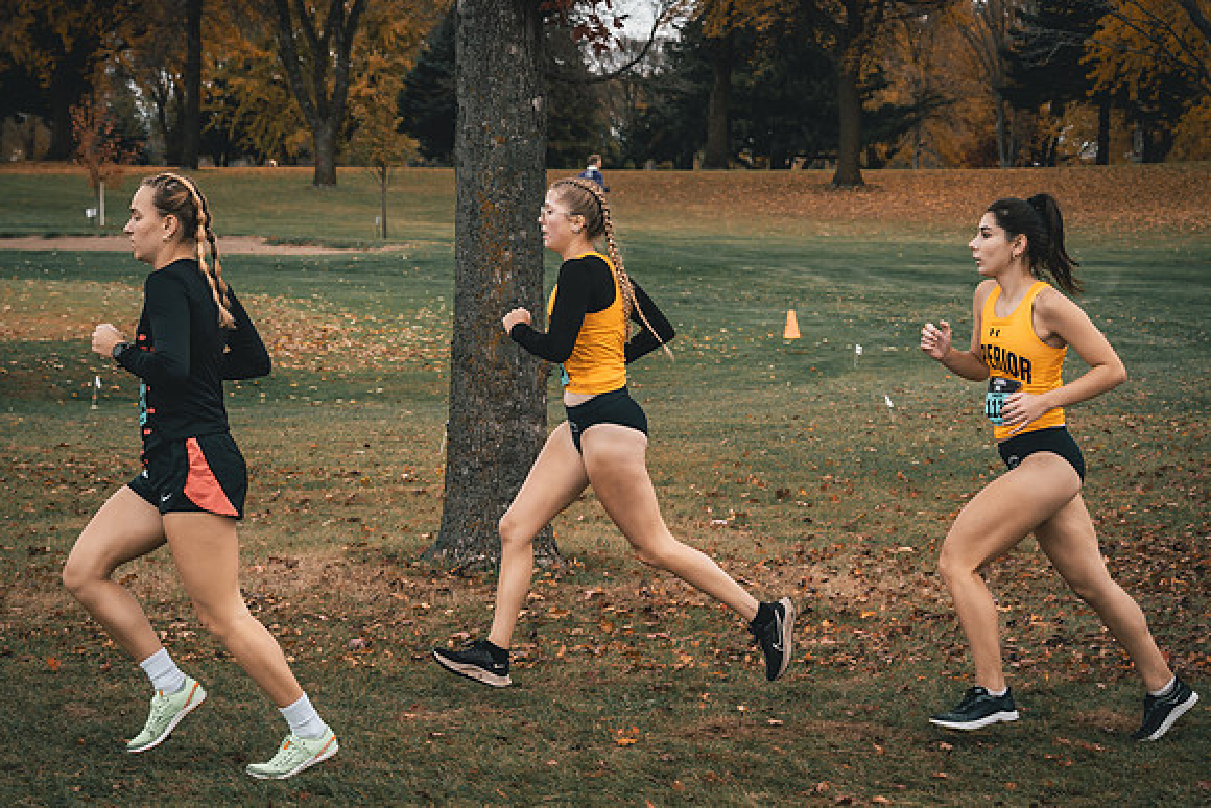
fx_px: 2955
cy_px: 392
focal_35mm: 88
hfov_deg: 23.1
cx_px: 551
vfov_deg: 15.6
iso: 400
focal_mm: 78
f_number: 6.3
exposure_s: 1/800
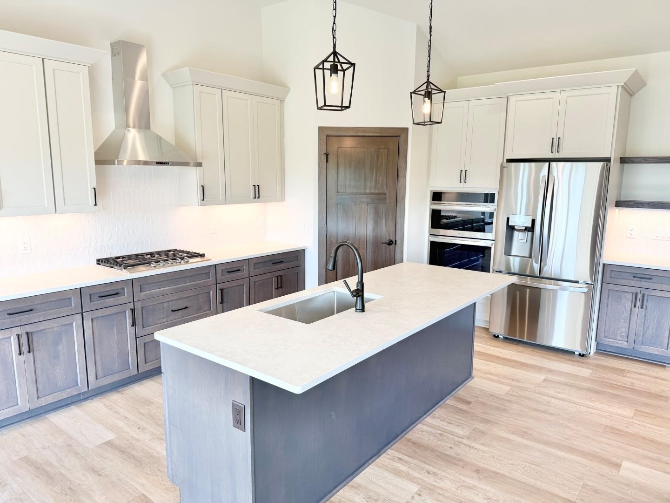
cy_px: 252
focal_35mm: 24
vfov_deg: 56.8
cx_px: 335
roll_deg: -0.3
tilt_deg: -9.5
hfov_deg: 71.6
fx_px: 465
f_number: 1.78
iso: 64
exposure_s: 1/178
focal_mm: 6.76
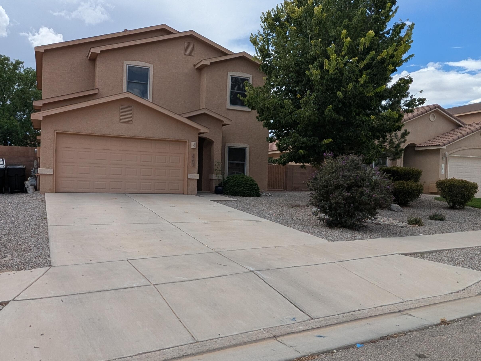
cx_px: 194
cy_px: 189
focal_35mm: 20
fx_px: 278
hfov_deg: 80.8
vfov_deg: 65.9
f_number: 2.2
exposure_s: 1/1686
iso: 47
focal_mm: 2.22
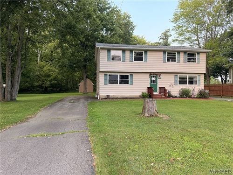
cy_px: 88
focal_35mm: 24
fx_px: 162
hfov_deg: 71.6
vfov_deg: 56.8
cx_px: 116
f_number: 1.78
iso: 200
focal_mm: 6.76
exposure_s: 1/226
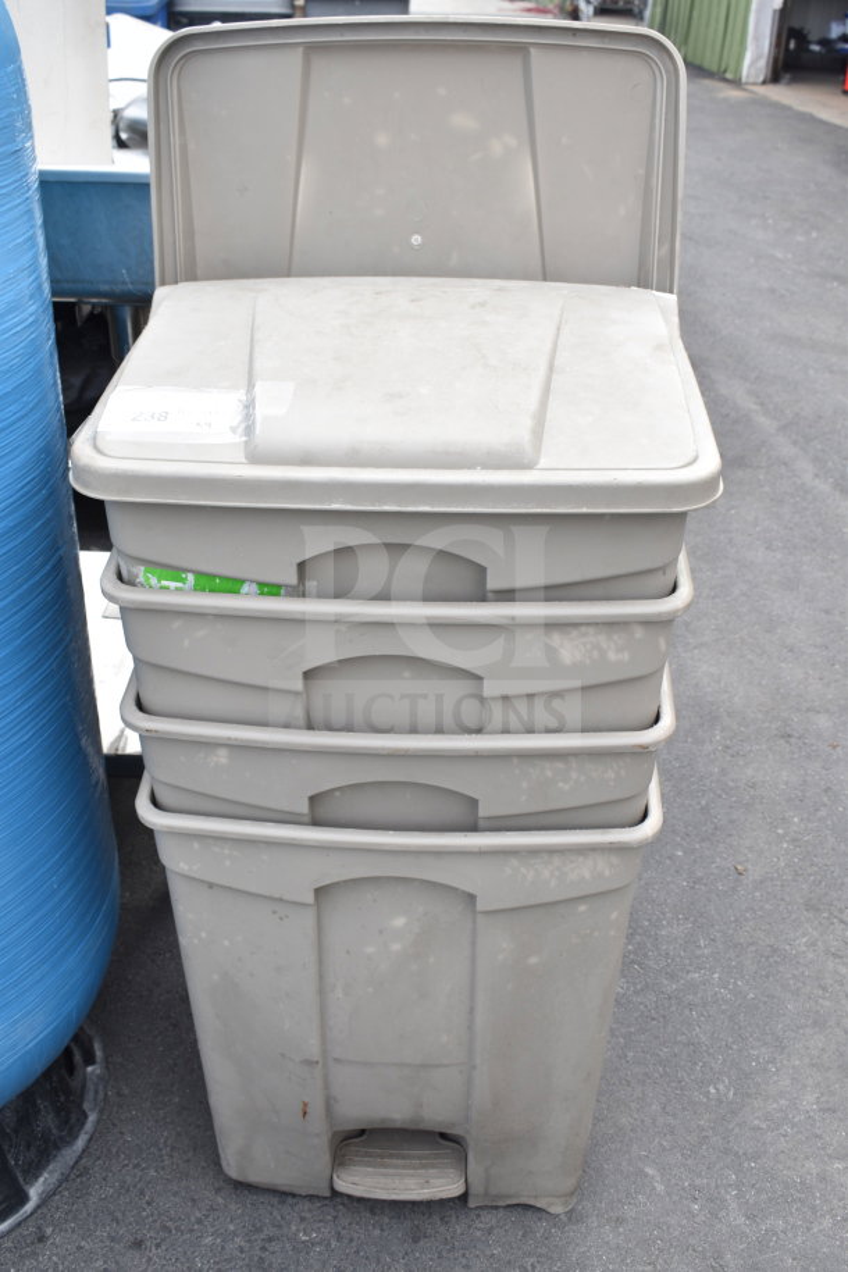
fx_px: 1272
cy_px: 636
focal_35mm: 36
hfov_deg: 36.9
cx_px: 424
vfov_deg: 53.1
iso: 200
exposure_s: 1/160
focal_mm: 24
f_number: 6.3
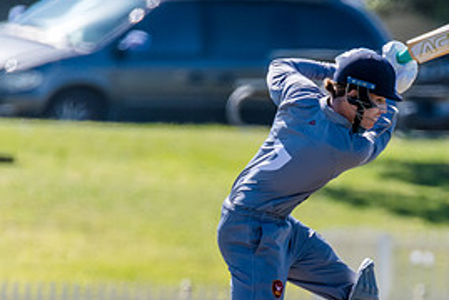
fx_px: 16144
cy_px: 284
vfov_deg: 1.1
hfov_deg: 1.6
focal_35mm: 1293
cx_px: 386
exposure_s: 1/2000
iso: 640
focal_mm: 600
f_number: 6.3
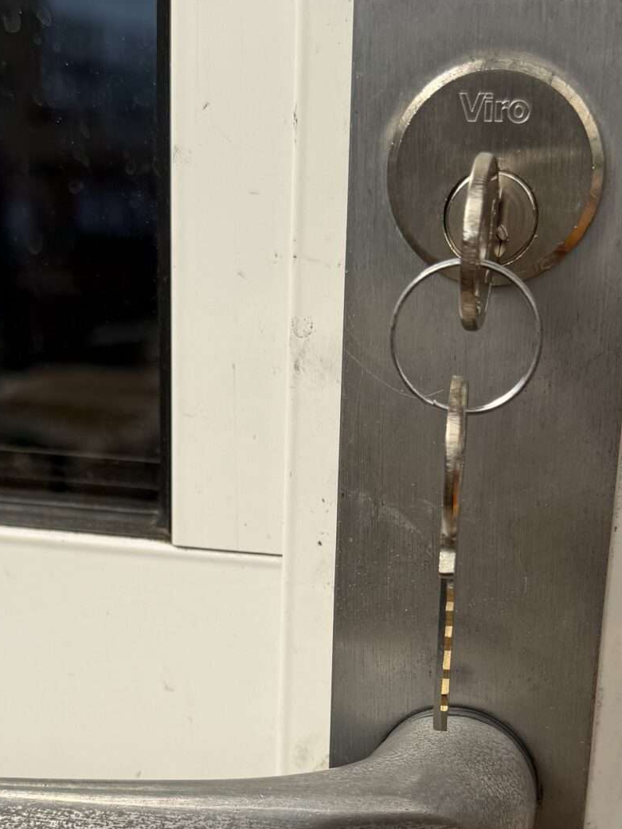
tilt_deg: -18.8
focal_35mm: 59
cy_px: 635
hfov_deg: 24.8
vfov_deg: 32.0
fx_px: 1413
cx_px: 297
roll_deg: -4.2
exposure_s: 1/2169
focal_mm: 6.76
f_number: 1.78
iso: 80
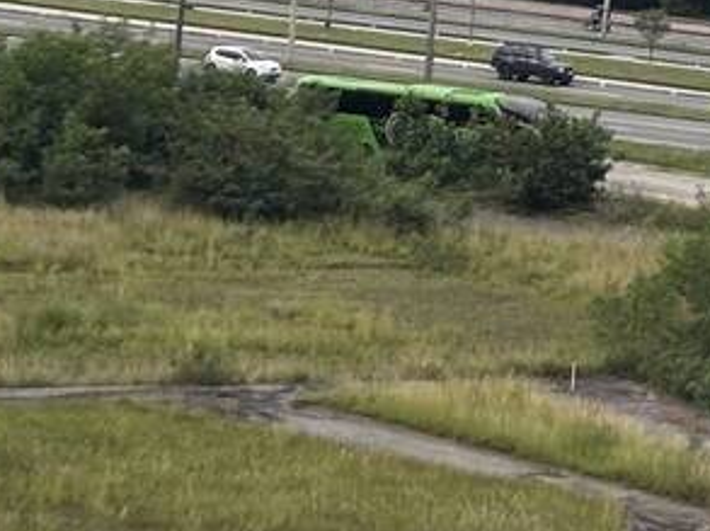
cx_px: 1403
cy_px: -543
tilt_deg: +0.3
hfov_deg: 7.4
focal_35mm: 256
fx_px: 5244
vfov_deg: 5.7
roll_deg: -4.0
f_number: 1.6
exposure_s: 1/3205
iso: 40
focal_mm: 5.96
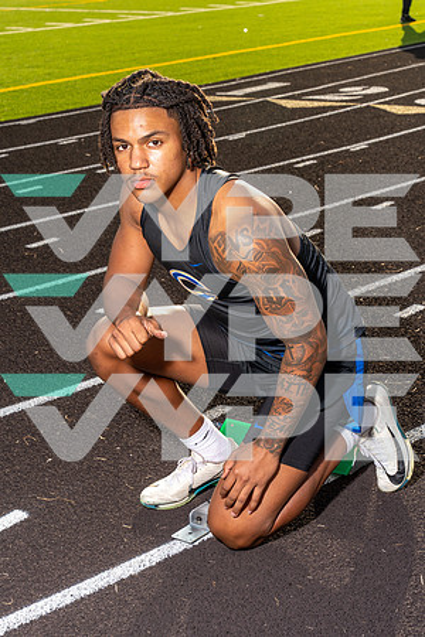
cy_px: 318
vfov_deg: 30.1
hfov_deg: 20.3
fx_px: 1186
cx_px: 212
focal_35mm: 67
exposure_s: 1/250
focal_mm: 67
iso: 160
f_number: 10
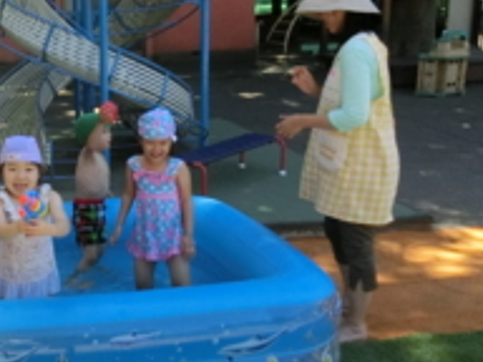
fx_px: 726
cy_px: 153
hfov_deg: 33.3
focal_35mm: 52
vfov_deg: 28.0
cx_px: -15
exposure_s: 1/1000
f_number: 3.5
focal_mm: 4.5
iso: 400
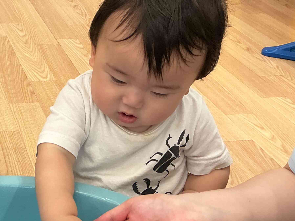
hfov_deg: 29.1
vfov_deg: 22.6
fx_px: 554
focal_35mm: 65
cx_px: 53
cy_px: 117
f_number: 1.8
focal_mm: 3
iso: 64
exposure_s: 1/120
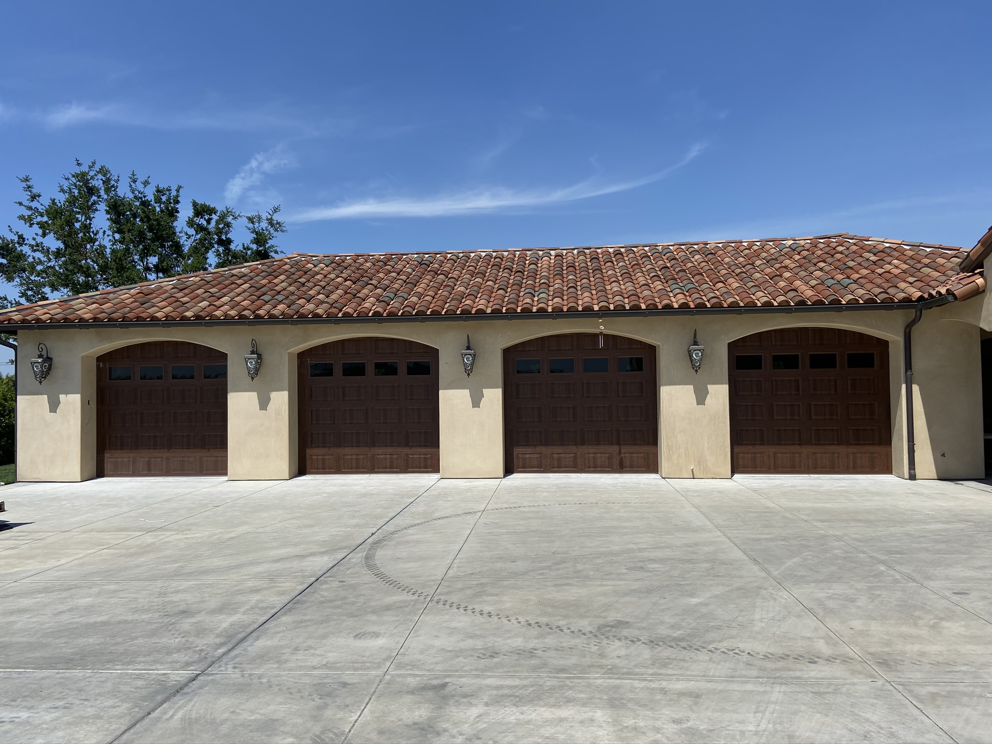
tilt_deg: +2.1
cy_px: 372
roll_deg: -0.4
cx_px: 496
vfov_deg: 53.1
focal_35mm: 26
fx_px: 745
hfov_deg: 67.3
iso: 32
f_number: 1.8
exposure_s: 1/4831
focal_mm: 4.25
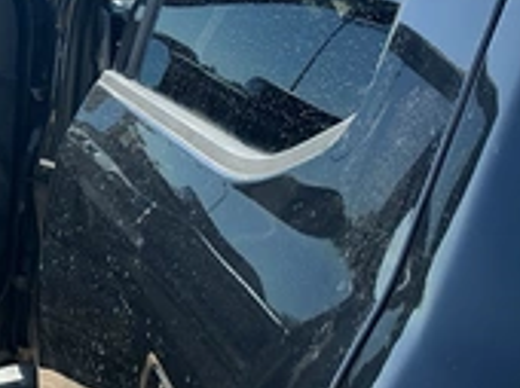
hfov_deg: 28.3
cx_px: 55
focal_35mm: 66
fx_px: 990
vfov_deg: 21.9
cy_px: 70
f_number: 1.8
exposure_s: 1/666
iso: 25
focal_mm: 3
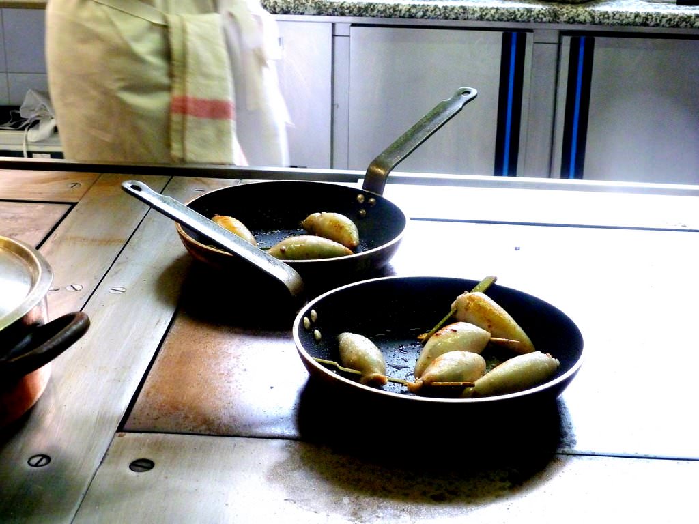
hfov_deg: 32.7
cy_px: 262
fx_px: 1191
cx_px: 350
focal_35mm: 59
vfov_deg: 24.8
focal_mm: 9.7
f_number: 3.9
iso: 400
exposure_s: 1/40
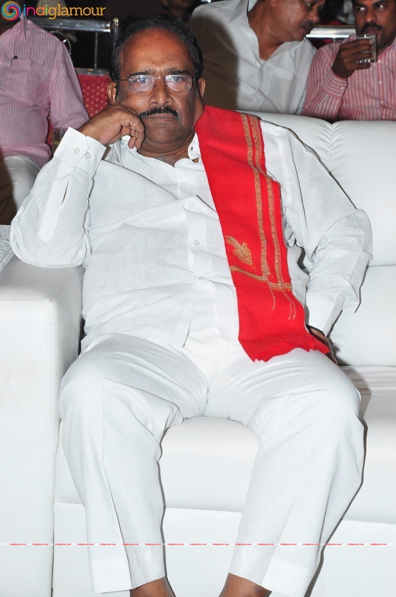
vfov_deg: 19.5
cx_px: 198
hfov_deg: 13.0
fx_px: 1738
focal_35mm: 105
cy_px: 298
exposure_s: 1/125
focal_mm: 70
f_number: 11
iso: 400
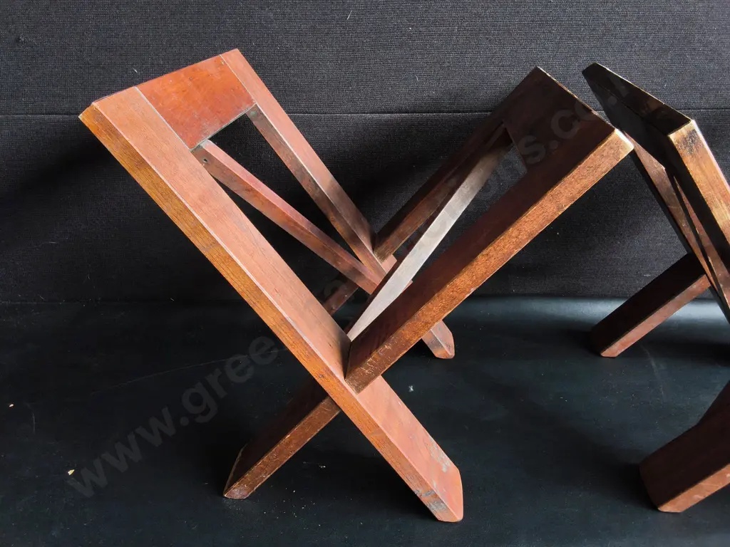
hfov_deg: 65.3
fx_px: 569
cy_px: 274
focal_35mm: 27
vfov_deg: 51.4
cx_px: 365
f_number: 2
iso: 100
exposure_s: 1/100
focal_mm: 2.87
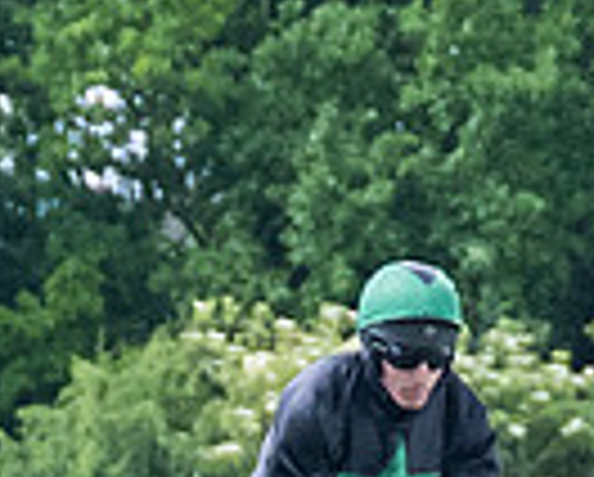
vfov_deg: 1.2
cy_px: 976
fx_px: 22430
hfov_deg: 1.5
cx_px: 592
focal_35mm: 1274
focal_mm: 98
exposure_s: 1/1250
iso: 2000
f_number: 4
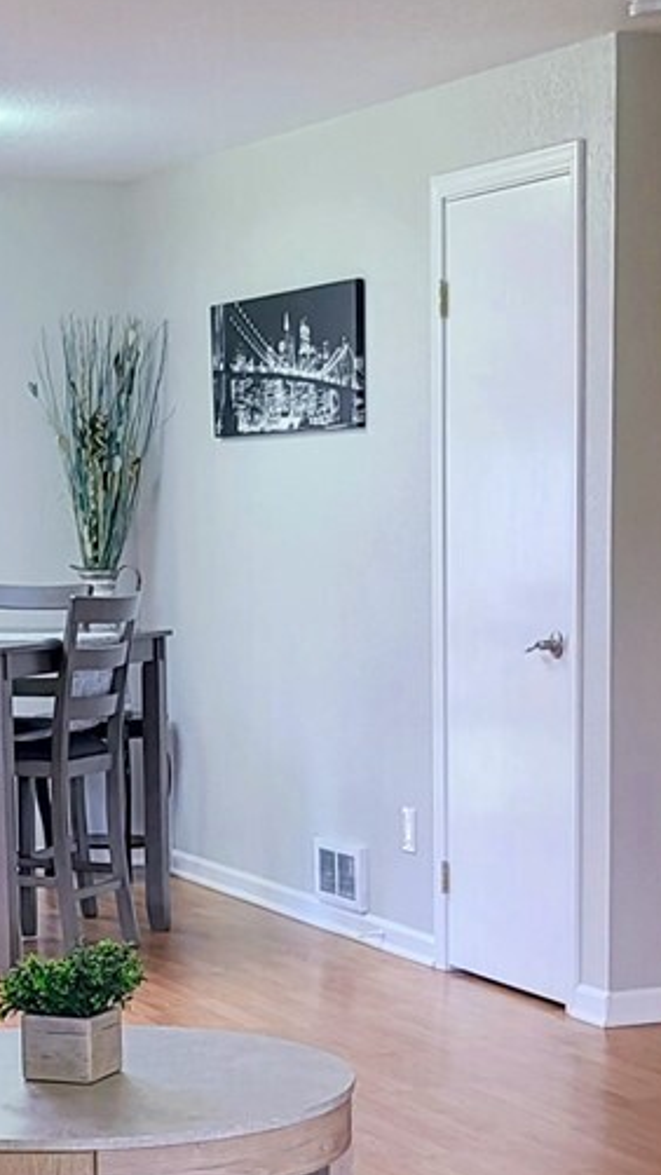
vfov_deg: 23.9
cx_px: 318
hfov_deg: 13.9
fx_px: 2709
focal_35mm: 87
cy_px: 1017
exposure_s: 1/60
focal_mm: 7
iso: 80
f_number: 1.8
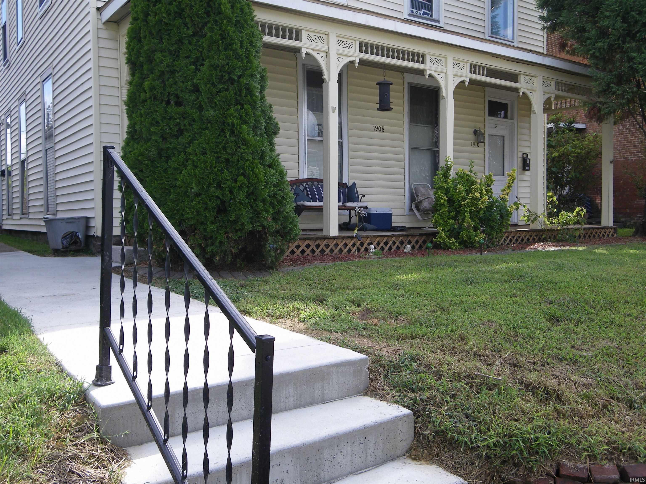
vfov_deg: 42.9
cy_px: 242
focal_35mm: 33
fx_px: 616
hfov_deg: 55.4
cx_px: 323
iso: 64
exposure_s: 1/250
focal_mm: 5.8
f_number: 2.8
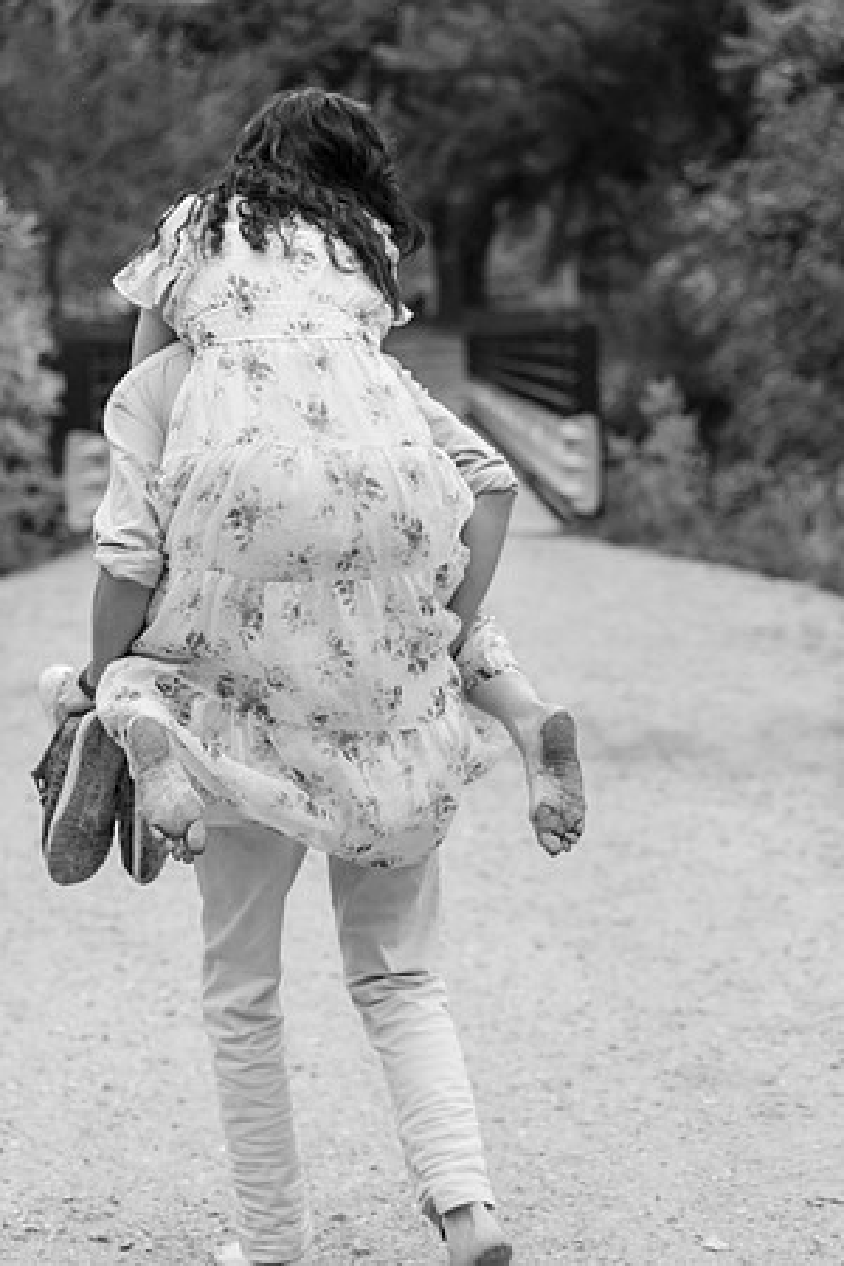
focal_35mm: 70
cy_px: 633
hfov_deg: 19.5
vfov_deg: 28.8
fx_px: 2461
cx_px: 422
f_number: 3.5
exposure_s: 1/200
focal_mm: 70
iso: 1600
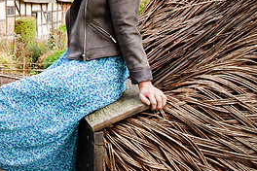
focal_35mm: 64
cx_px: -15
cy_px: -4
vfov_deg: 20.5
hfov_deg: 28.9
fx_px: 457
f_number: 7.1
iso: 320
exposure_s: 1/200
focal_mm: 24
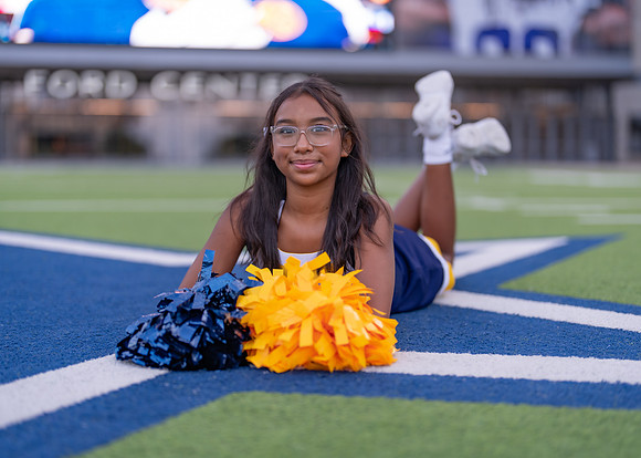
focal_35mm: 52
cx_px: 320
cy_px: 229
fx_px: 954
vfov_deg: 27.0
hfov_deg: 37.2
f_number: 1.2
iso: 100
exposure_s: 1/320
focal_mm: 50
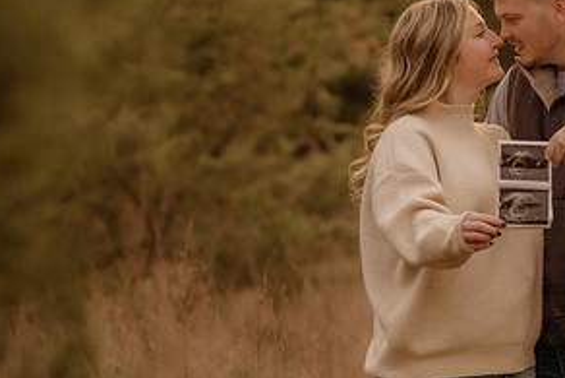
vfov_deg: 5.5
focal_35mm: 252
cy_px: 229
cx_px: 385
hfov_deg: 8.2
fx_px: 3957
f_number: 1.4
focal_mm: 85
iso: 320
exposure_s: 1/1250
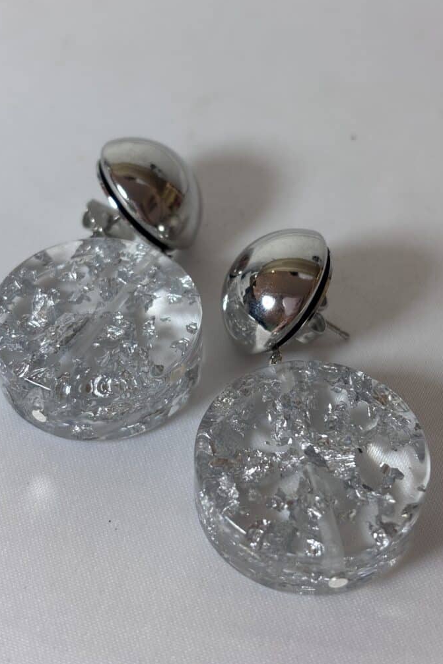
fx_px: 1015
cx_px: 213
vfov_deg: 36.3
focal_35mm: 55
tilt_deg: -50.7
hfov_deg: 24.6
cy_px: 335
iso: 25
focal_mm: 5.96
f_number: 1.6
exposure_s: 1/100
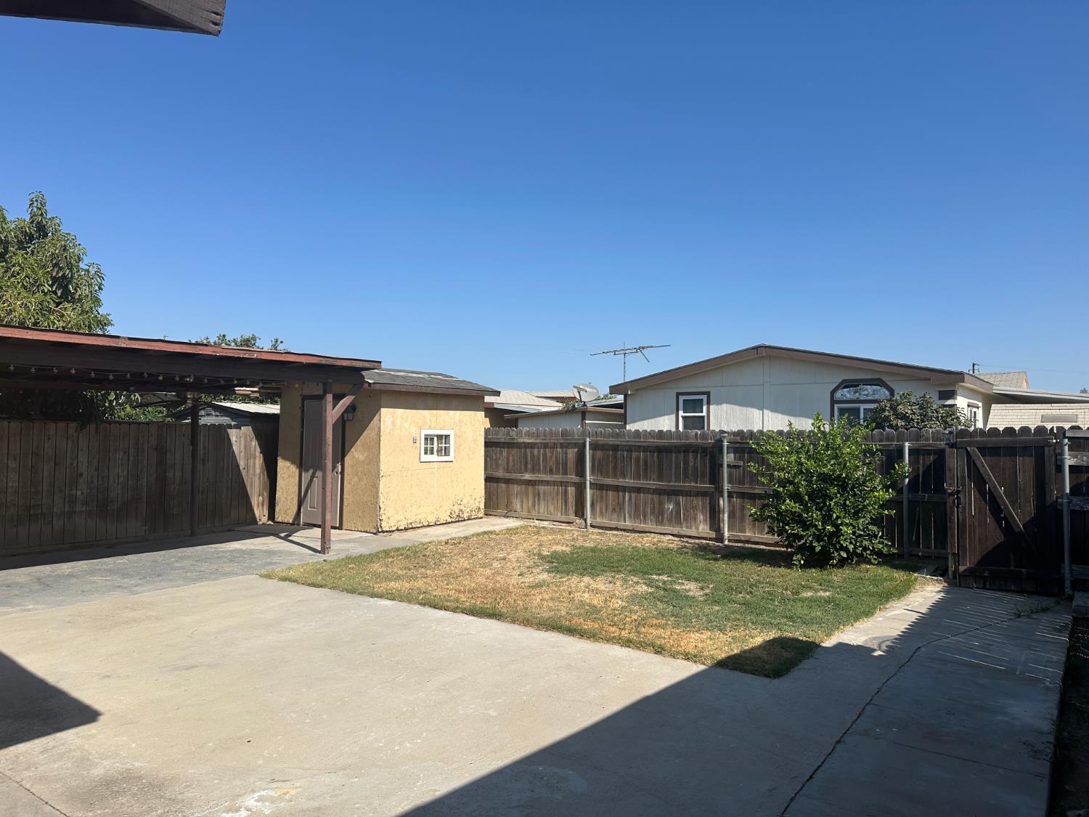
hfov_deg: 71.6
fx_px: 755
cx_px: 544
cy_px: 408
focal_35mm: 24
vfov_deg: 56.8
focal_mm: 6.86
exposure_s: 1/6211
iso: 80
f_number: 1.78
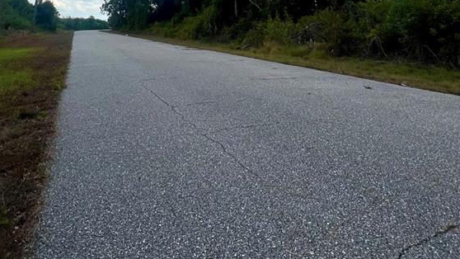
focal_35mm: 26
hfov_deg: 71.7
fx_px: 317
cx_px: 209
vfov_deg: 36.4
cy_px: -36
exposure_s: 1/1043
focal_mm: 1.57
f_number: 1.8
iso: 32
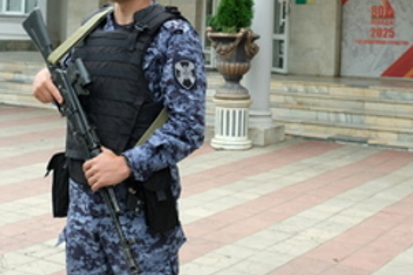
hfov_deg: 30.1
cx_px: 182
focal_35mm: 67
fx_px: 768
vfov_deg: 19.9
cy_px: 26
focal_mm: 18
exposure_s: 1/300
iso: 1000
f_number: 5.6
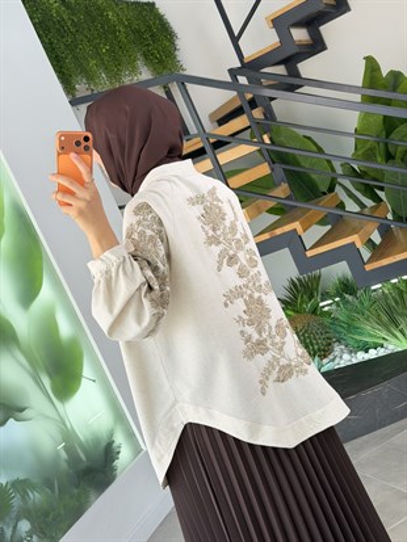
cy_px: 271
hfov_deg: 30.3
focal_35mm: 48
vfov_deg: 39.6
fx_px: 752
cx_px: 204
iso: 50
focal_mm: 6.76
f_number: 1.78
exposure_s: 1/124
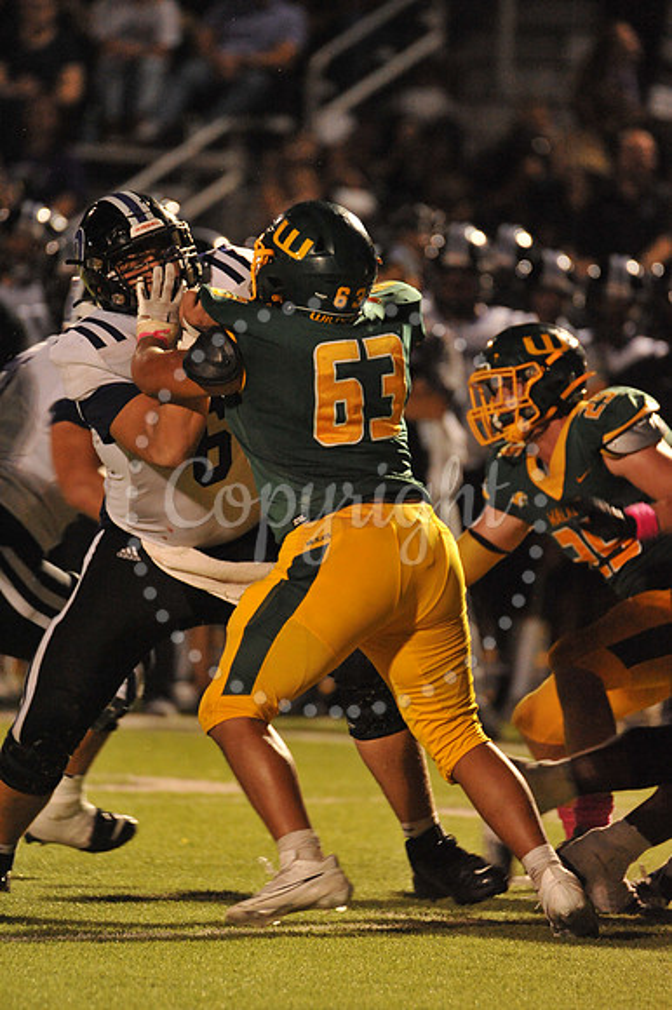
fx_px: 16819
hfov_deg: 2.3
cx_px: 336
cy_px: 505
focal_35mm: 600
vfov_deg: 3.4
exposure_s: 1/200
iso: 6400
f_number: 6.3
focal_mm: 600
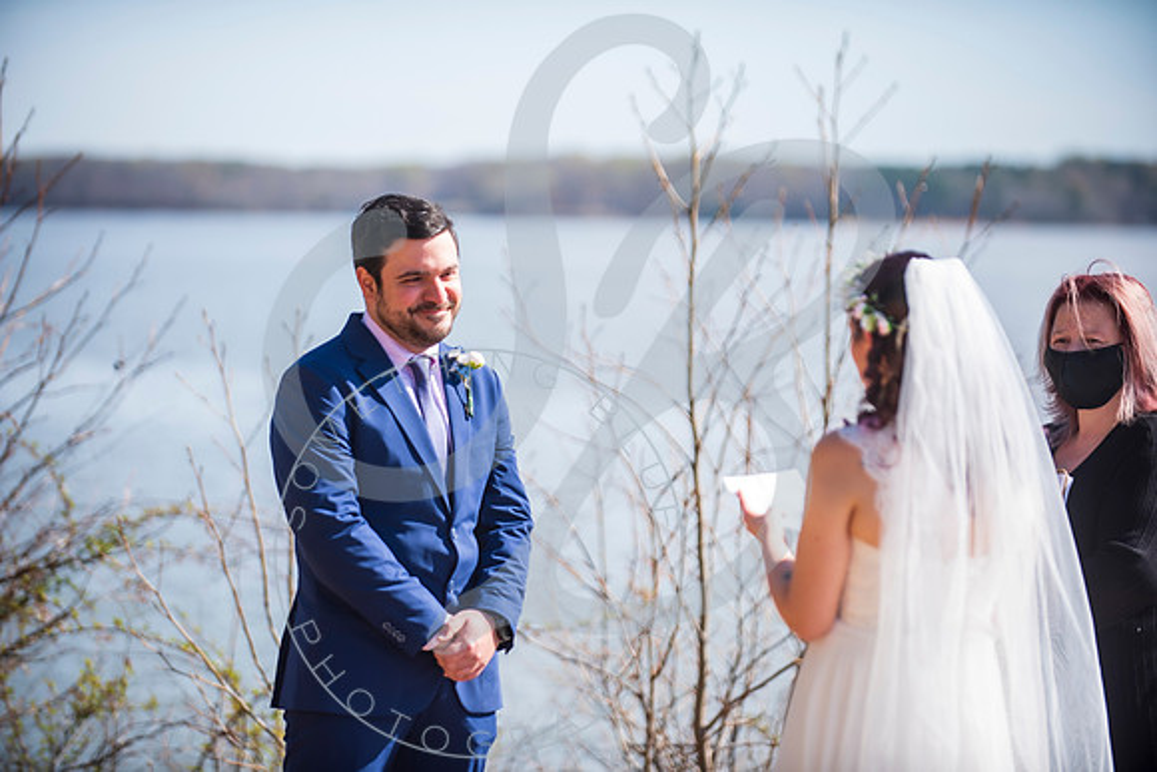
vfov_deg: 9.8
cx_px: 578
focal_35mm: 140
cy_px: 386
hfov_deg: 14.7
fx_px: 4500
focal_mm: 140
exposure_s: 1/800
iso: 100
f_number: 2.8
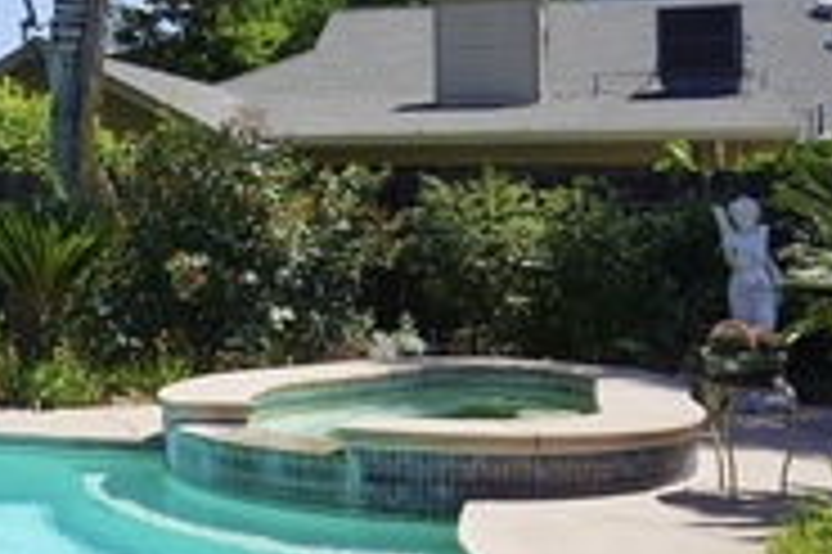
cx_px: -85
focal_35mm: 65
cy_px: 113
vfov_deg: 20.6
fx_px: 1501
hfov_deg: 28.2
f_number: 10
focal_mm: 16
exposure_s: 1/160
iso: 100
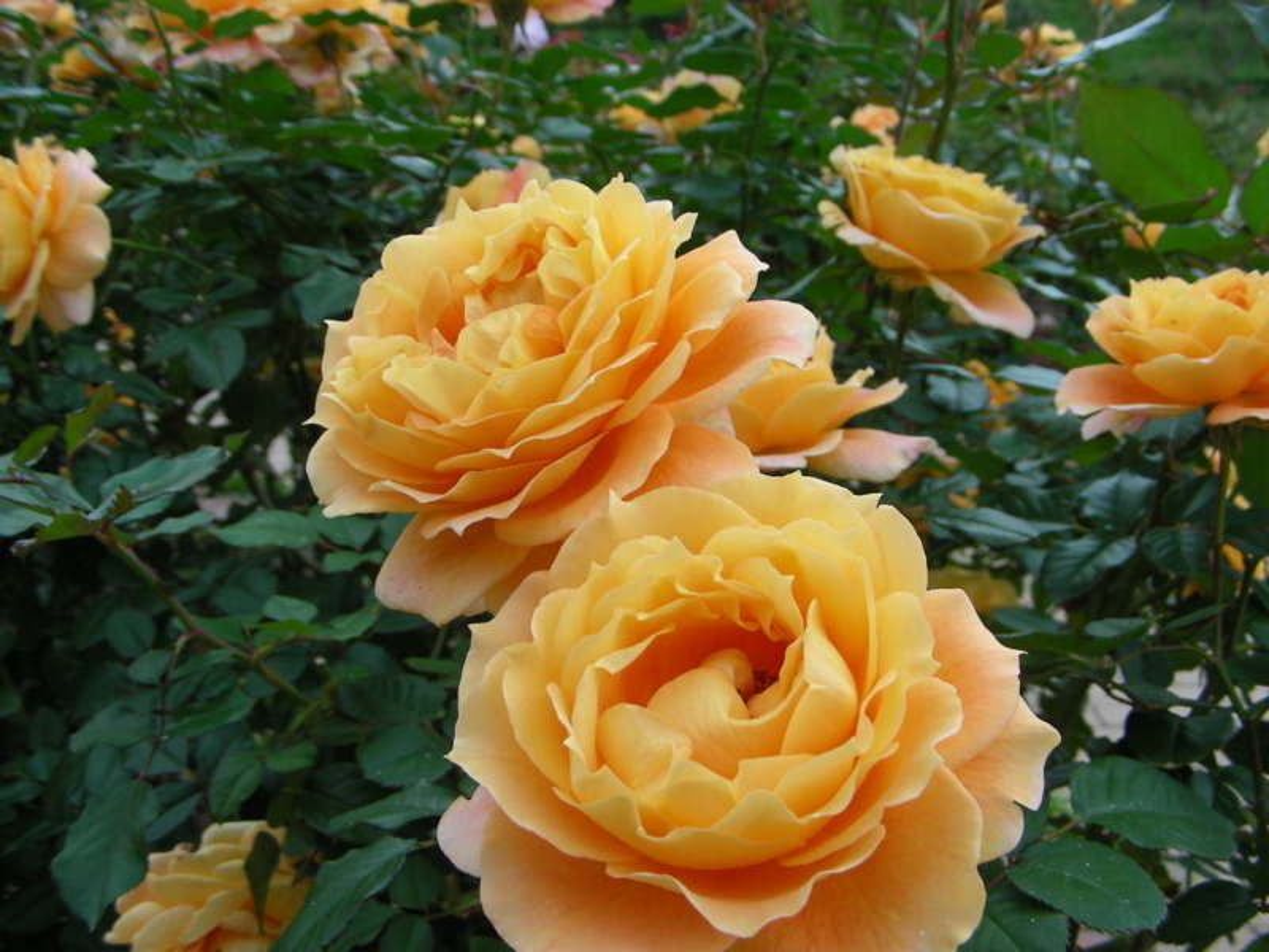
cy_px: 476
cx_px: 634
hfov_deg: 49.0
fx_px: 1393
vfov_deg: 37.7
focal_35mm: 38
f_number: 4
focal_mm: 6.3
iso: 50
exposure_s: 1/147
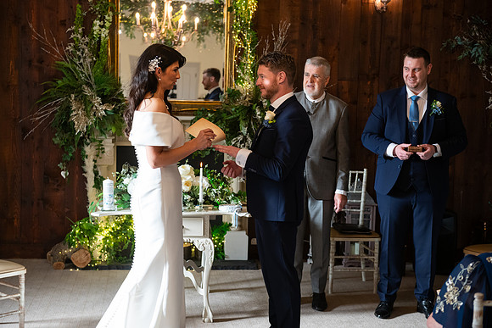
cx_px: 246
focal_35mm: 58
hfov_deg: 34.5
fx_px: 793
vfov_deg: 23.4
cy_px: 164
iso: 1000
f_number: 3.5
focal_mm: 58
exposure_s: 1/160
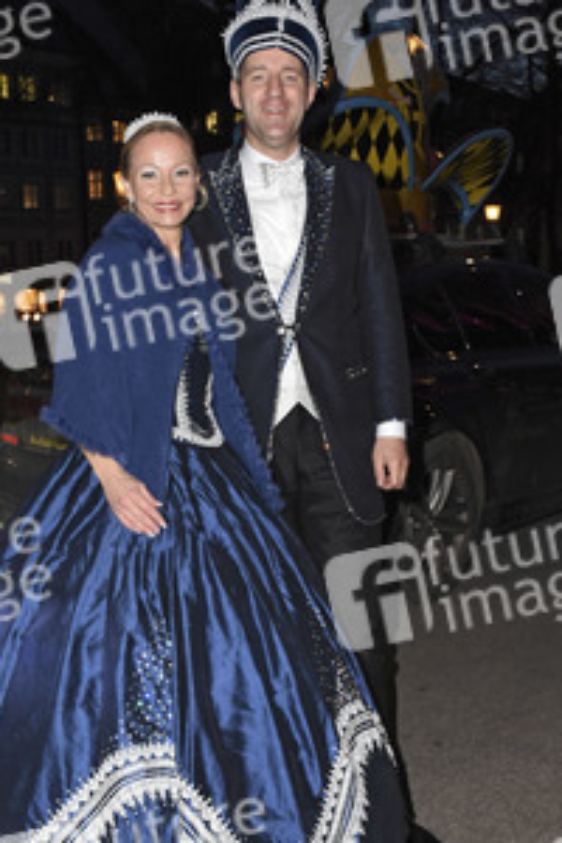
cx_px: 214
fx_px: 937
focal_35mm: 40
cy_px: 444
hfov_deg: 33.3
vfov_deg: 48.4
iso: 640
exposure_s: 1/160
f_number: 4.5
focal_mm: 20
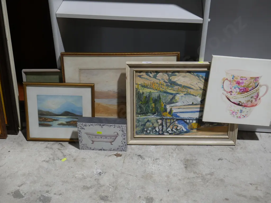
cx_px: 136
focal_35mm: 50
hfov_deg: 38.2
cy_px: 102
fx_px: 391
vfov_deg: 29.1
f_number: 5.3
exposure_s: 1/60
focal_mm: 25
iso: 400
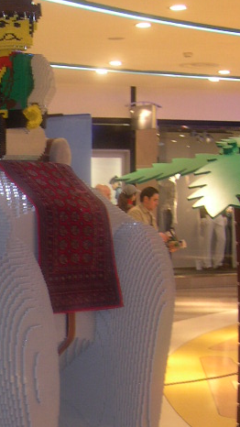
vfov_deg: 23.3
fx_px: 1030
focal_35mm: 91
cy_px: 296
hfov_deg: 12.7
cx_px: -102
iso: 100
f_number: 2.8
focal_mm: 8
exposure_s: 1/30
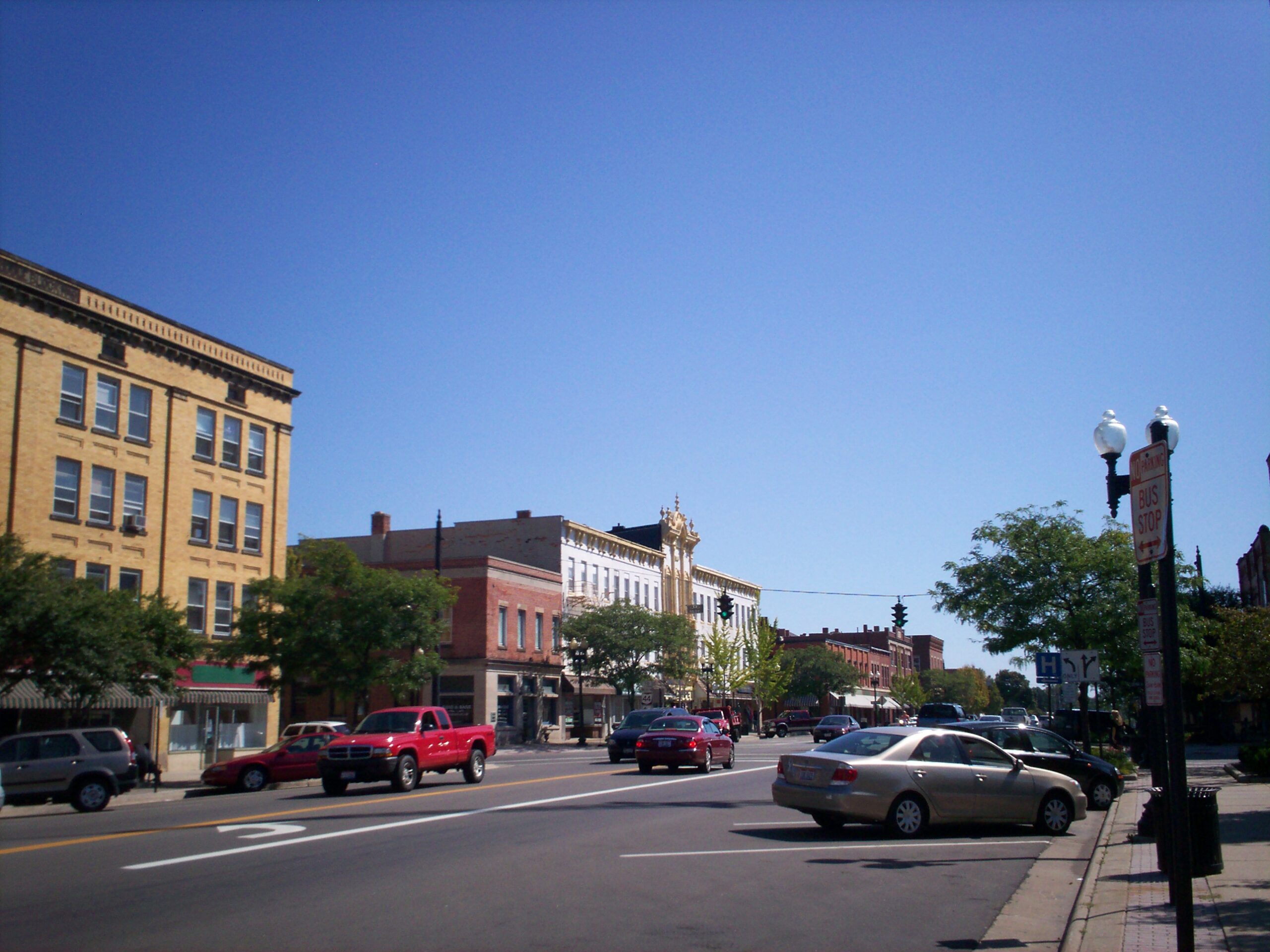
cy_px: 476
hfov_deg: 51.4
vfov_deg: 39.7
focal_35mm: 36
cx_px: 635
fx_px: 1321
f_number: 4.5
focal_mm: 6
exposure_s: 1/850
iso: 100
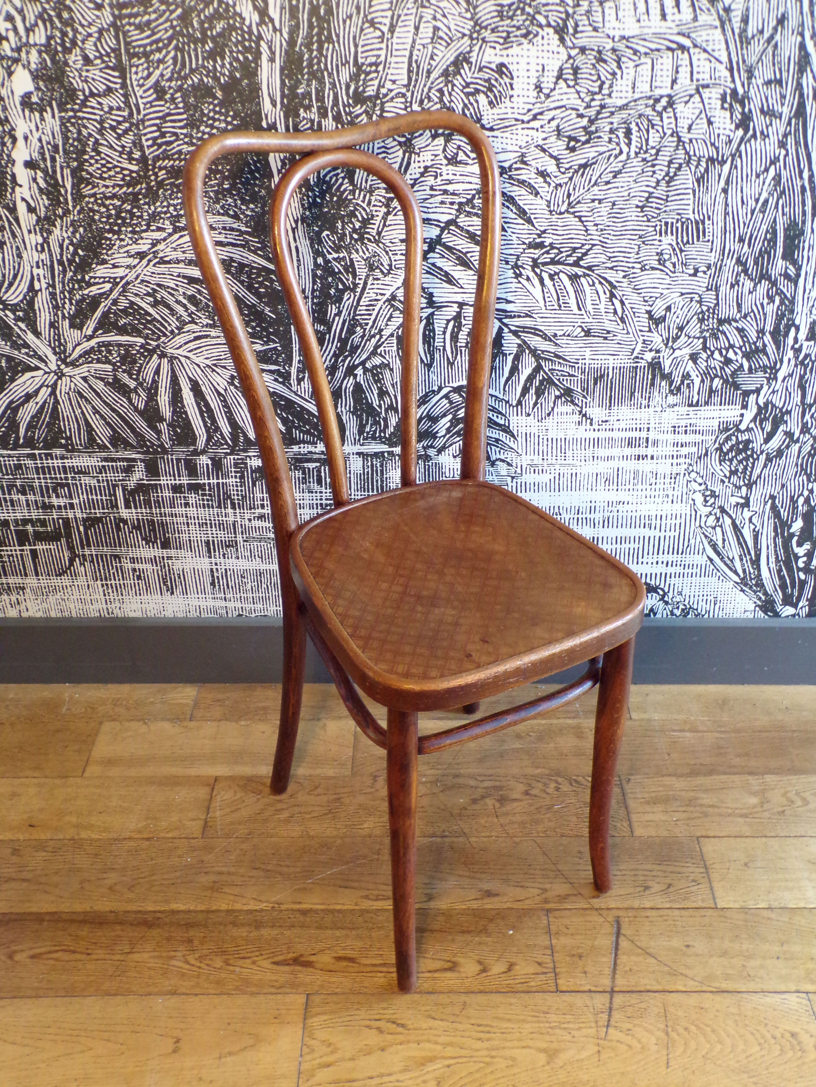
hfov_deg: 44.2
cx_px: 408
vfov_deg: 56.8
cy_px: 544
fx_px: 1006
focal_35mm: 32
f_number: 3.2
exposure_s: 1/12
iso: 400
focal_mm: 5.8
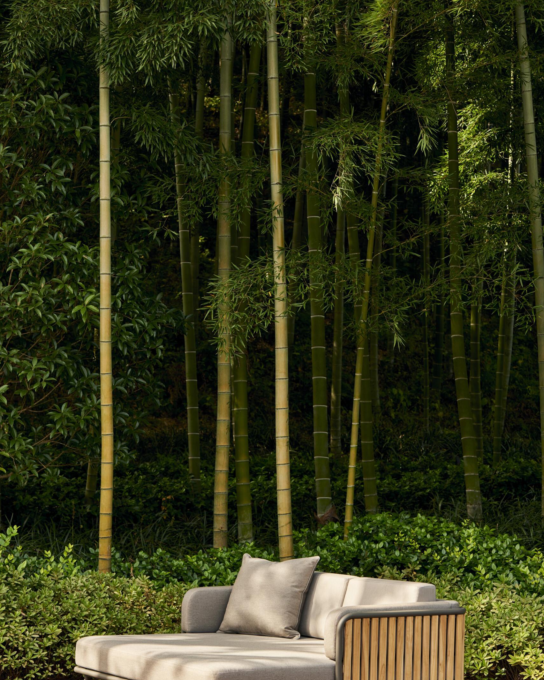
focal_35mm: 79
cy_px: 375
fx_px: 1590
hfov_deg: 19.4
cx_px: 272
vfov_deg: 24.1
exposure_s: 1/100
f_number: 5.6
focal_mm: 70
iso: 100
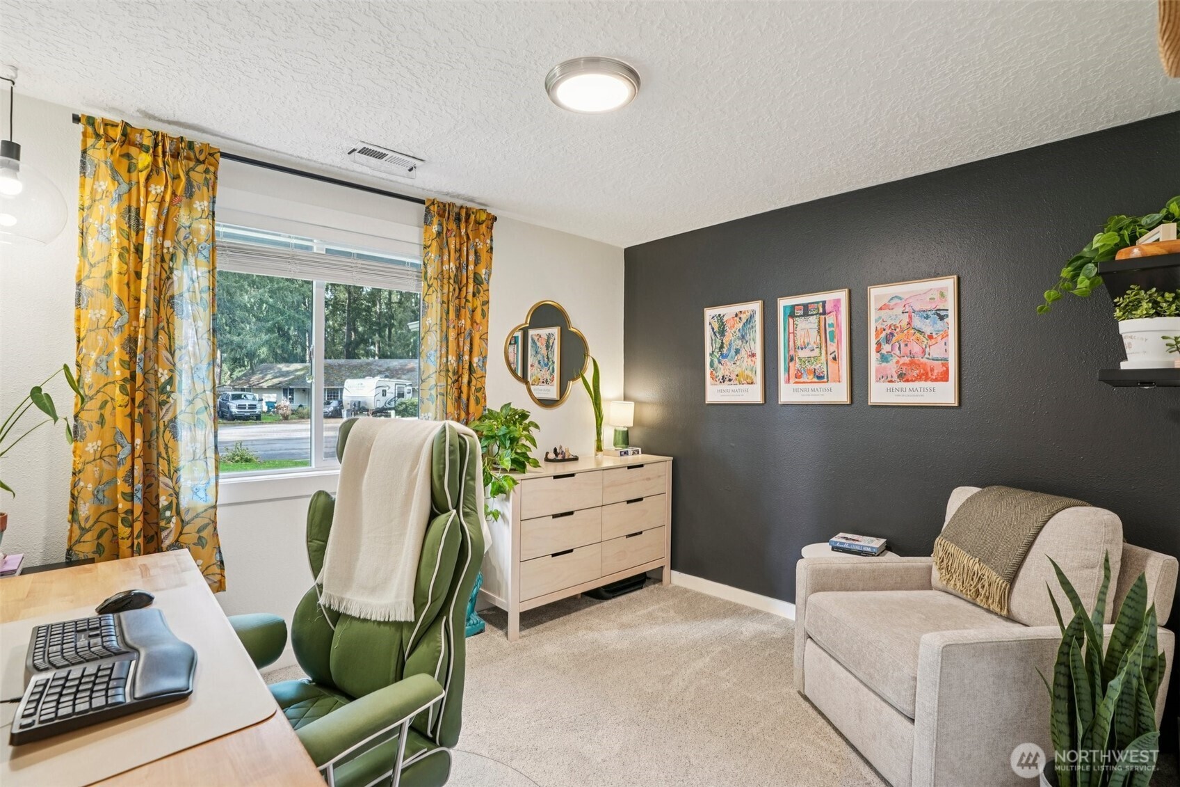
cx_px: 590
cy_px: 394
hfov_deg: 96.7
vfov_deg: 73.7
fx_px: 524
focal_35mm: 16
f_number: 8
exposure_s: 1/6
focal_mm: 16
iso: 400
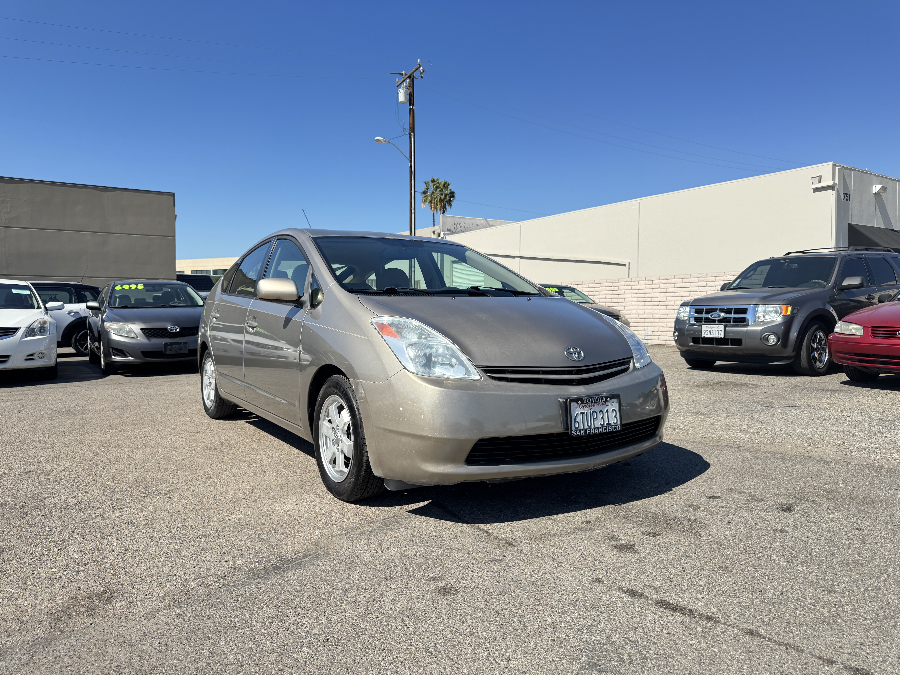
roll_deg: -0.4
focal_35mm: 24
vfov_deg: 56.8
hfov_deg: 71.6
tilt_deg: -2.5
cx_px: 450
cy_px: 338
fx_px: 624
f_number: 1.78
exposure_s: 1/2252
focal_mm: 6.76
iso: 80
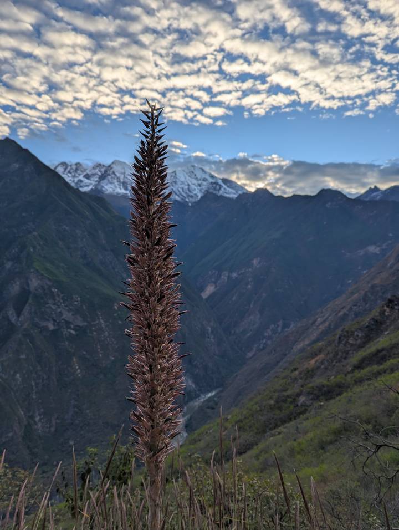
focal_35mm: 24
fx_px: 368
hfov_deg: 56.9
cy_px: 265
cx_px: 200
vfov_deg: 71.5
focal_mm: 6.81
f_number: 1.85
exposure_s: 1/1038
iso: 34
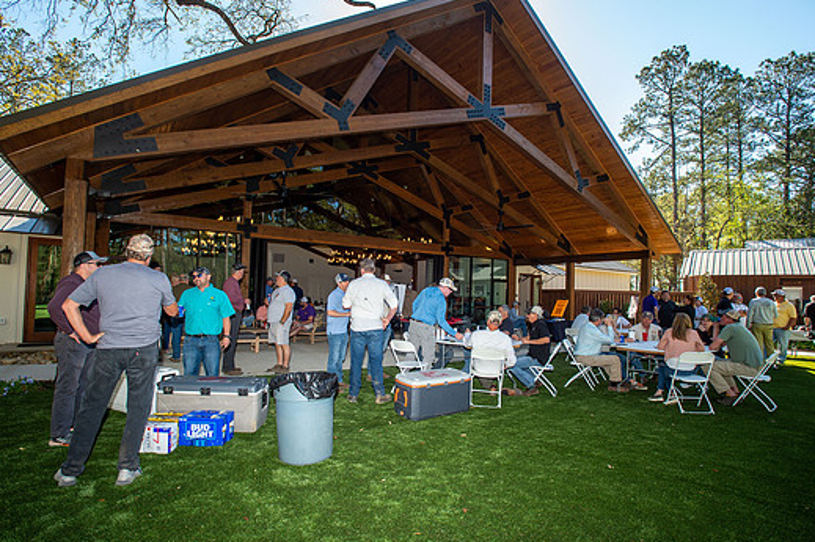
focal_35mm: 19
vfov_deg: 64.4
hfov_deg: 86.9
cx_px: 421
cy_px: 286
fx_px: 430
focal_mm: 17
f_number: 5.6
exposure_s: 1/250
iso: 200
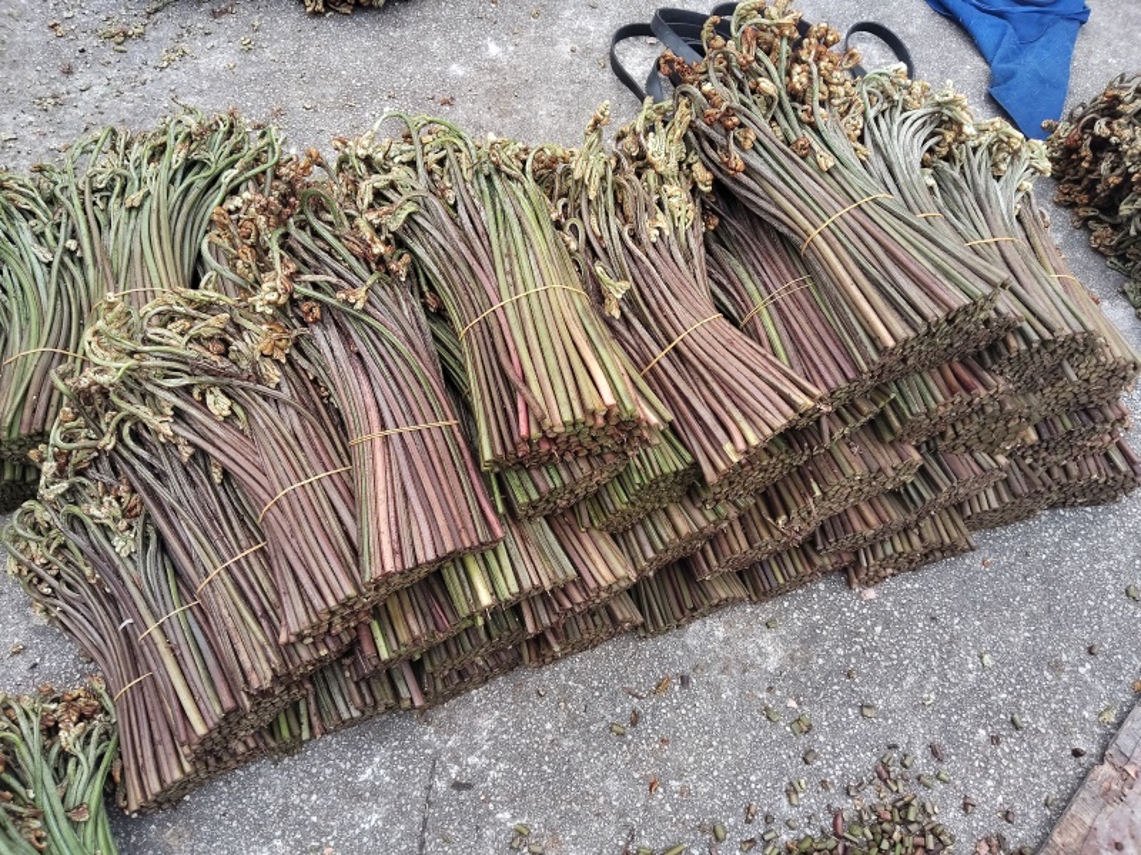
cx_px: 570
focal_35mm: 27
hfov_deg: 65.3
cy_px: 428
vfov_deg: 51.4
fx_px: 890
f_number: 1.8
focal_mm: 4.05
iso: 894
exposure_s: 1/100
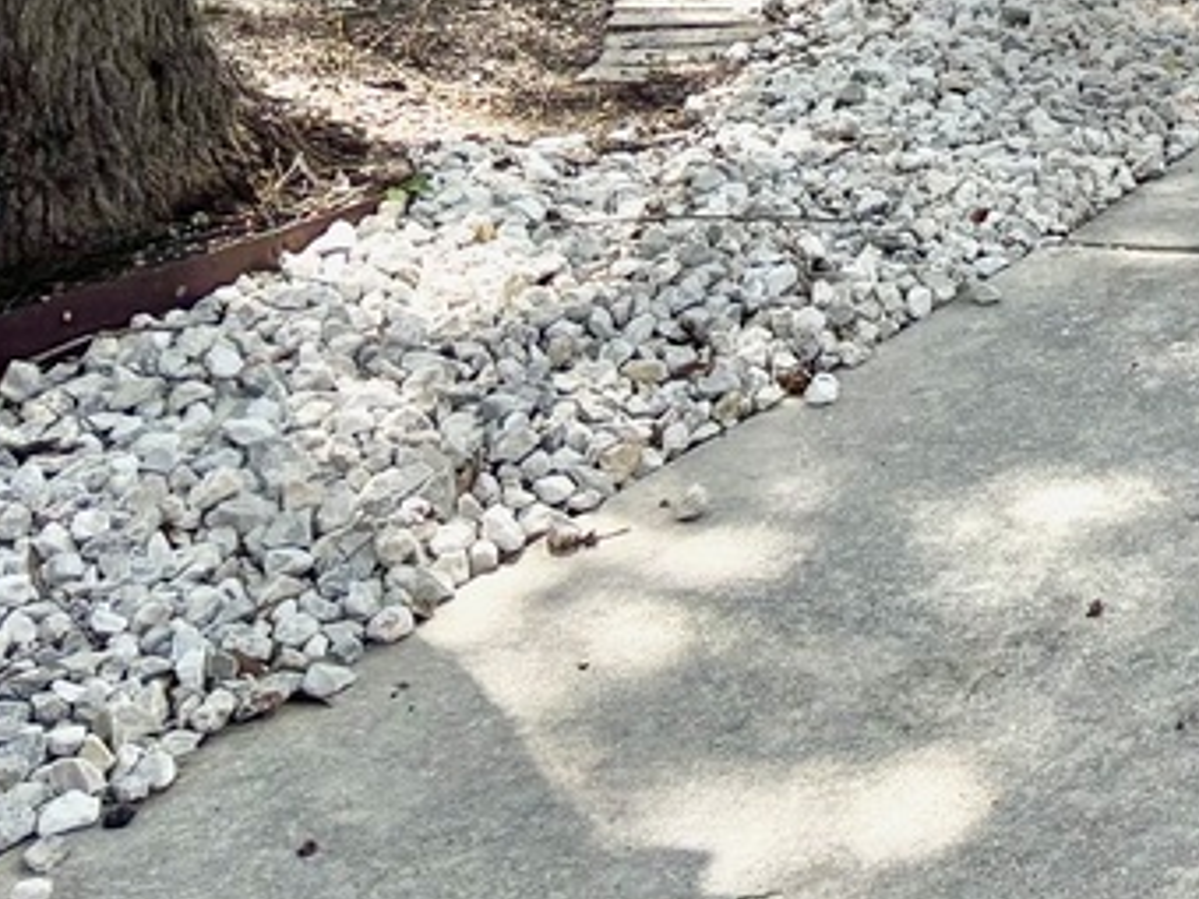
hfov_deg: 15.1
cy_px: -825
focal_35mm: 110
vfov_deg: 12.1
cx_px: 2264
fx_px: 3810
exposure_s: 1/3205
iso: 50
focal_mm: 5.96
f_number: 1.6
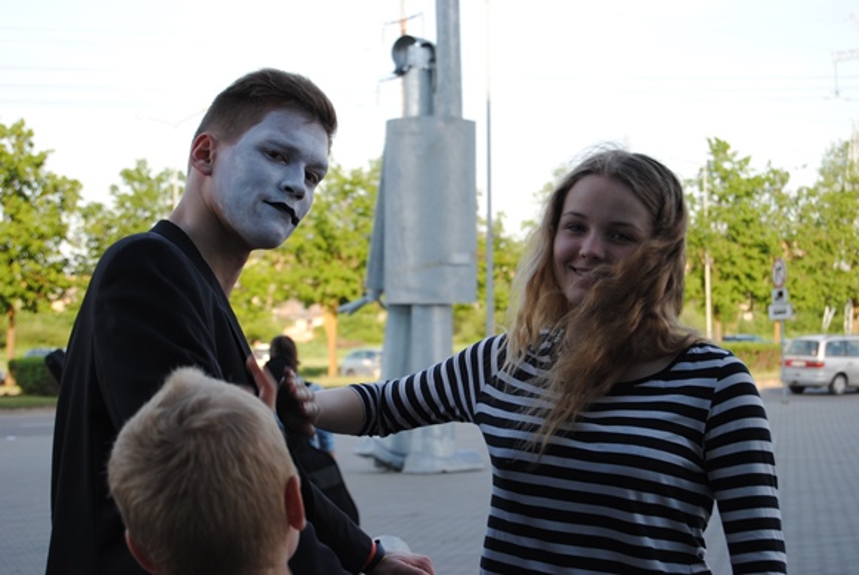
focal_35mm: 82
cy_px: 288
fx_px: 1971
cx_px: 430
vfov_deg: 16.6
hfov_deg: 24.6
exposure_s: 1/125
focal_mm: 55
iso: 110
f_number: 5.6
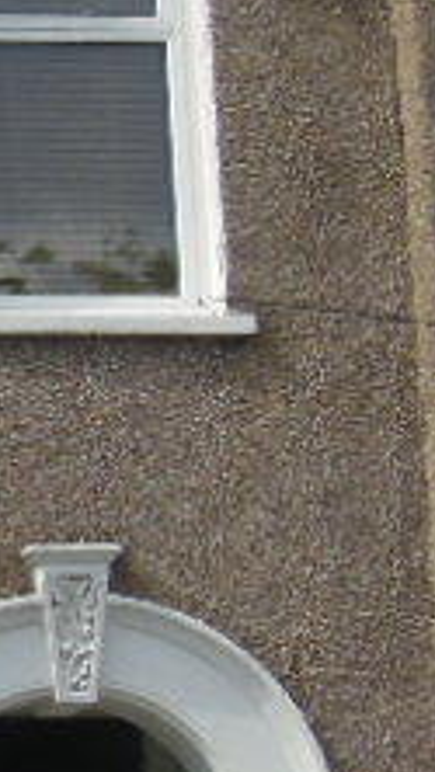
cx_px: -1009
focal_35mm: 201
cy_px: 407
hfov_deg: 5.6
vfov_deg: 10.7
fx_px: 4119
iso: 160
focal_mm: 7.2
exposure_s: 1/1600
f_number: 3.3
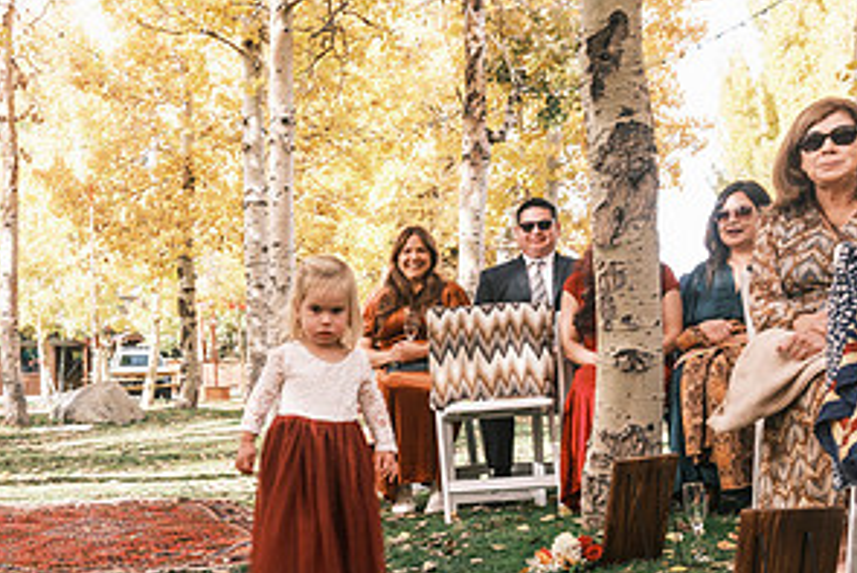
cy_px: 467
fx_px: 1262
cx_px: 244
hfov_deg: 36.8
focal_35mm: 53
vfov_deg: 25.1
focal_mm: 18
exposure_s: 1/125
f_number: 4.5
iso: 160
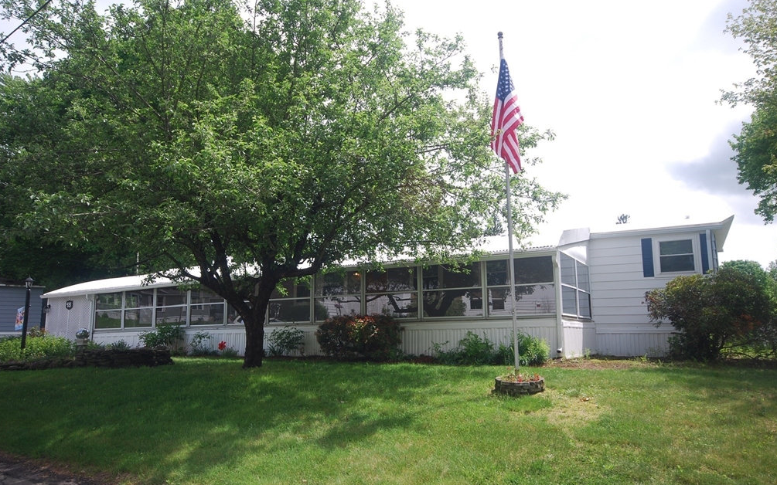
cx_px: 384
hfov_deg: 69.4
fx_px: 562
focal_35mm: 27
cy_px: 248
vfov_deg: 46.8
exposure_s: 1/160
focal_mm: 17
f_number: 7.1
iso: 100
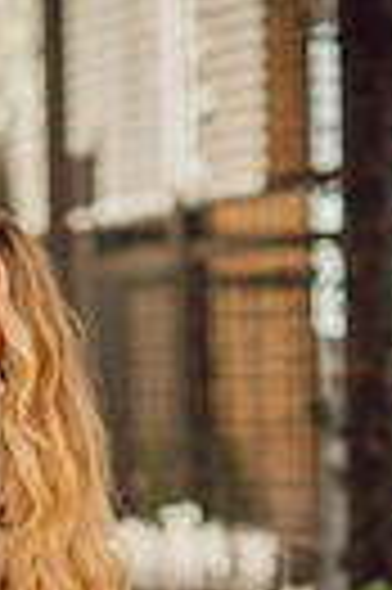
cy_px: 743
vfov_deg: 7.0
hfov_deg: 4.7
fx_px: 4782
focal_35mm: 292
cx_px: -86
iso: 50
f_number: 2
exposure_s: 1/200
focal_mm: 85
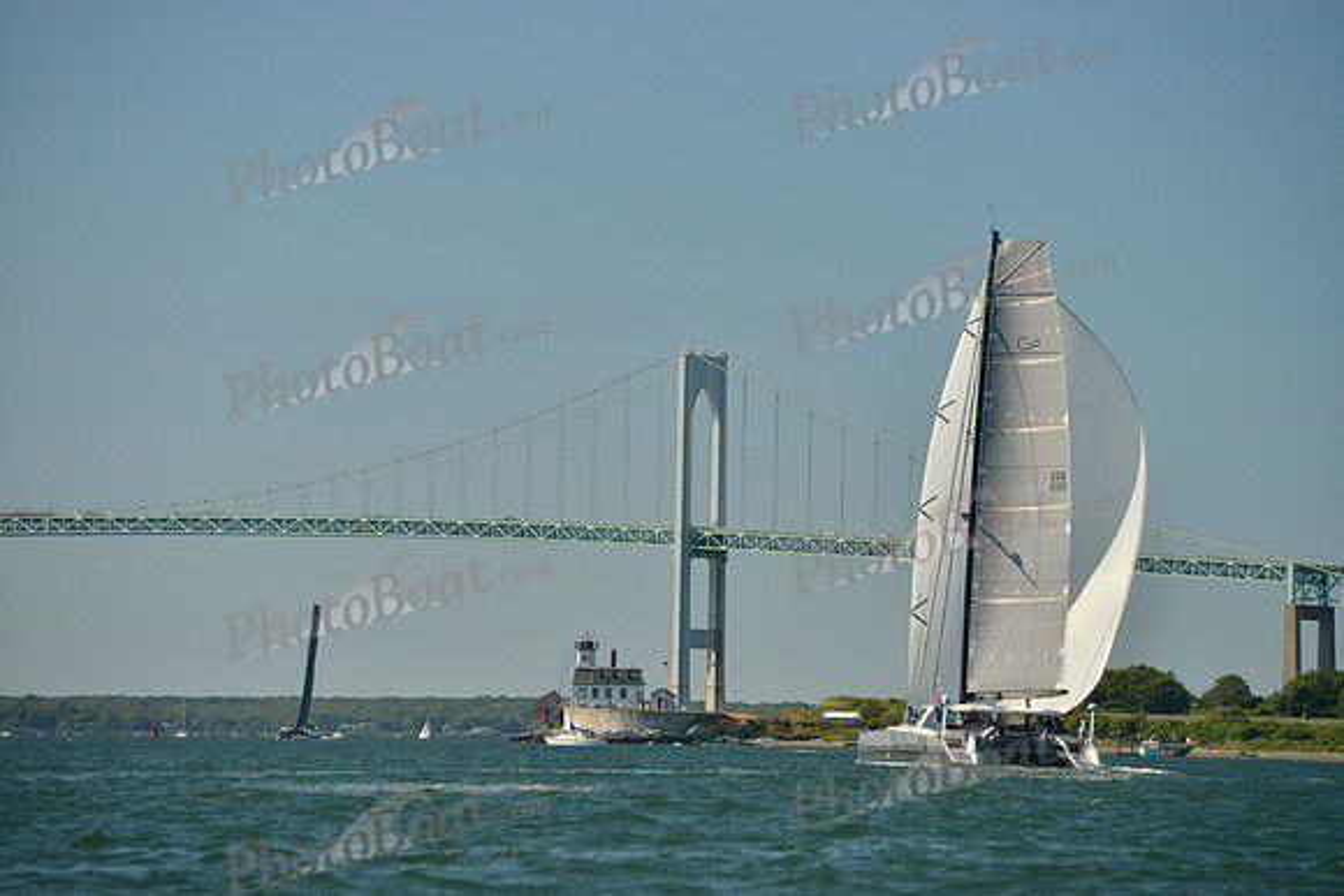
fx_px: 7281
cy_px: 448
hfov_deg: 10.5
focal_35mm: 195
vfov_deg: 7.0
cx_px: 672
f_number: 6.3
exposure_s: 1/1250
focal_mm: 195
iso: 400
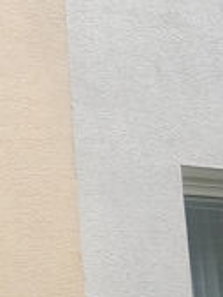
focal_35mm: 123
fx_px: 1055
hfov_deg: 11.1
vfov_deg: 16.0
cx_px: -204
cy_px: 125
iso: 40
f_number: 1.7
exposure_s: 1/842
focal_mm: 4.3
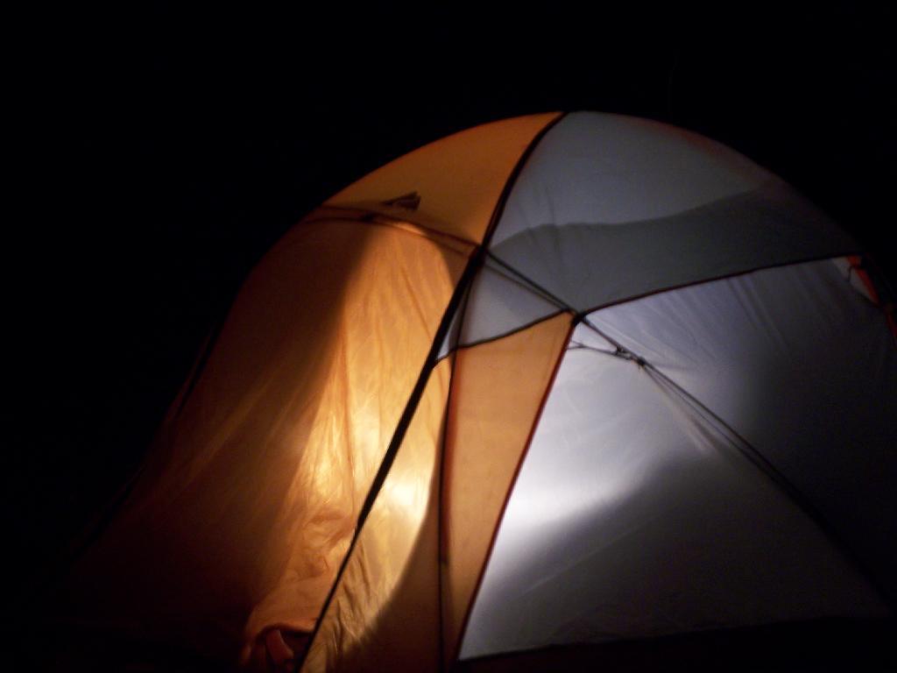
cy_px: 336
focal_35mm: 69
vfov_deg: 21.3
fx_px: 1788
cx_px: 448
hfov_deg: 28.2
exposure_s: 1/8
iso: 140
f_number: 3.2
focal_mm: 11.5
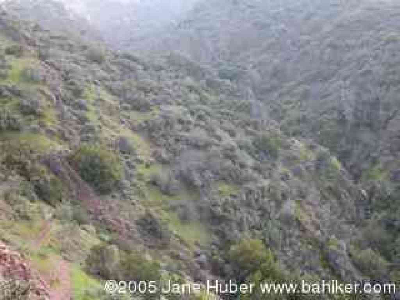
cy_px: 150
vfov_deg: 41.8
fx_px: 393
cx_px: 200
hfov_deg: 54.0
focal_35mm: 34
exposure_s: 1/80.8
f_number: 3.5
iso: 100
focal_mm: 8.9
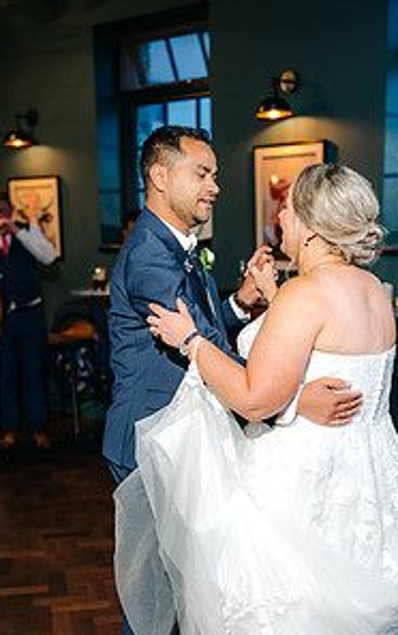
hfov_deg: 23.9
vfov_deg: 37.2
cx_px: 263
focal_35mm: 54
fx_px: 936
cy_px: 415
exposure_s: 1/200
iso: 400
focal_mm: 35
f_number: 1.8
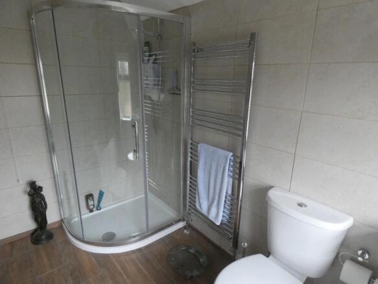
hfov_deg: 81.8
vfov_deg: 66.0
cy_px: 142
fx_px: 218
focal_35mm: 20
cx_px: 189
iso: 500
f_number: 2.8
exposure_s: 1/60
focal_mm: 3.6
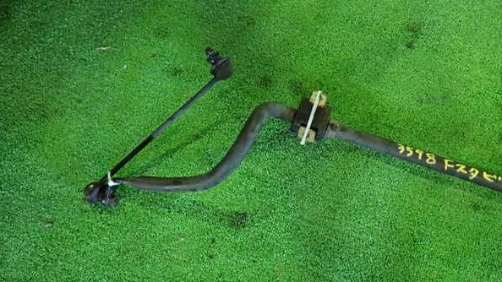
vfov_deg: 35.6
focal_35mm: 33
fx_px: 439
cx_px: 252
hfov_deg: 59.5
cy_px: 143
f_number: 2.3
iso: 800
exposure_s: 1/30
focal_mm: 5.4
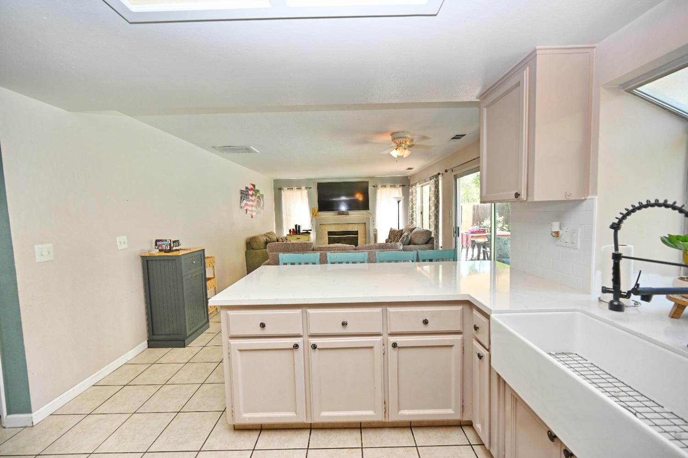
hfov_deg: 104.3
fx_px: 267
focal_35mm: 14
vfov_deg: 81.1
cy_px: 229
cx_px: 344
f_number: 4
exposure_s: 1/60
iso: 200
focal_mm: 14
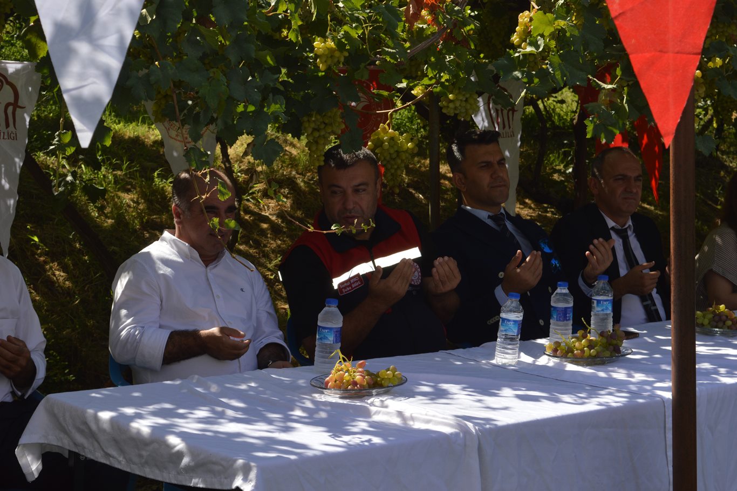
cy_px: 246
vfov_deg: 16.5
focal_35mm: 82
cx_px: 368
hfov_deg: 24.6
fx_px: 1688
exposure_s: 1/200
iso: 100
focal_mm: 55
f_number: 9
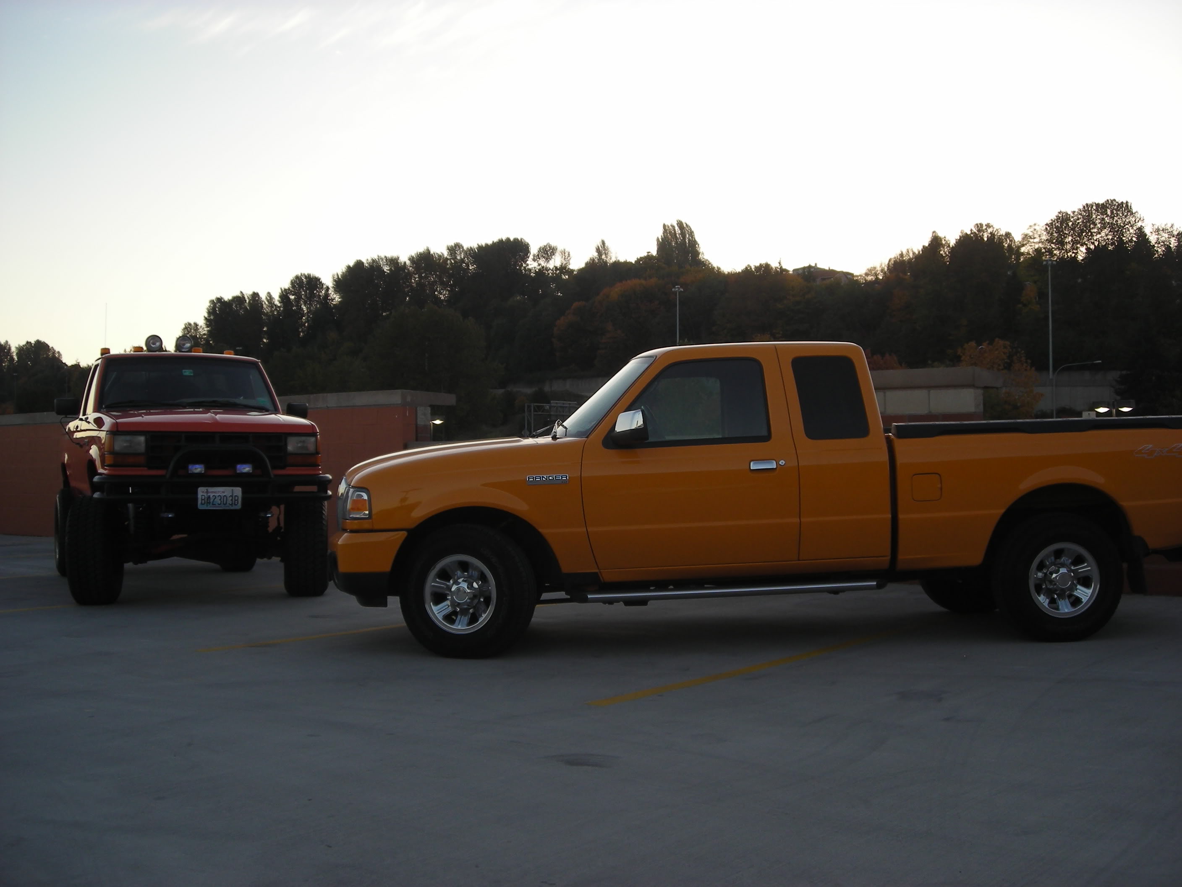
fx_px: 1298
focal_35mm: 38
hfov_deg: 49.0
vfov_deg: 37.7
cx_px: 591
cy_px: 444
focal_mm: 6.3
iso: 50
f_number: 3.2
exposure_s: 1/130
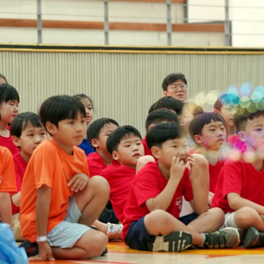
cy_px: 146
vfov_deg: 8.6
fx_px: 1760
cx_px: 195
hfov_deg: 8.6
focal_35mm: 204
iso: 1600
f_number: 4
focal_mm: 123
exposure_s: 1/160
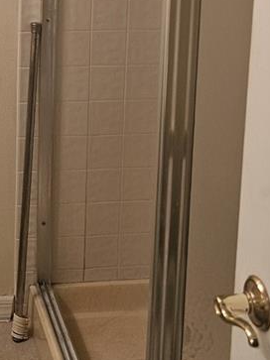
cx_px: -32
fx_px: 791
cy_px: 1
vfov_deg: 24.5
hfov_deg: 18.6
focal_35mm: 76
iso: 250
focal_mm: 6.3
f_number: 1.7
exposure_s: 1/120
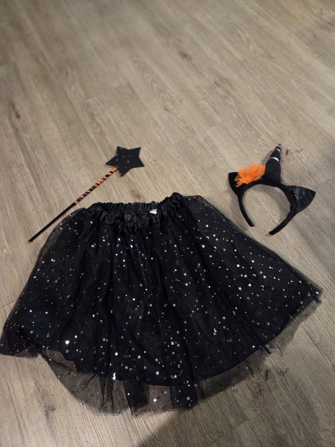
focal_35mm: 23
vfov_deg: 73.9
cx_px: 168
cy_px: 224
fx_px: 297
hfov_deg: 58.9
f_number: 1.8
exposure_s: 1/100
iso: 2000
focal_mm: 5.4
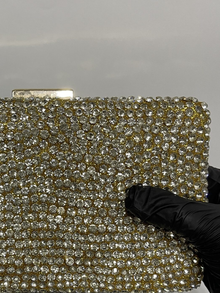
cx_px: 47
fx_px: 390
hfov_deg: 30.8
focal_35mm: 46
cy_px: 206
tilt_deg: -34.4
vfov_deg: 40.5
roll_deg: +0.2
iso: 125
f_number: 1.6
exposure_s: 1/50
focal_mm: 5.1
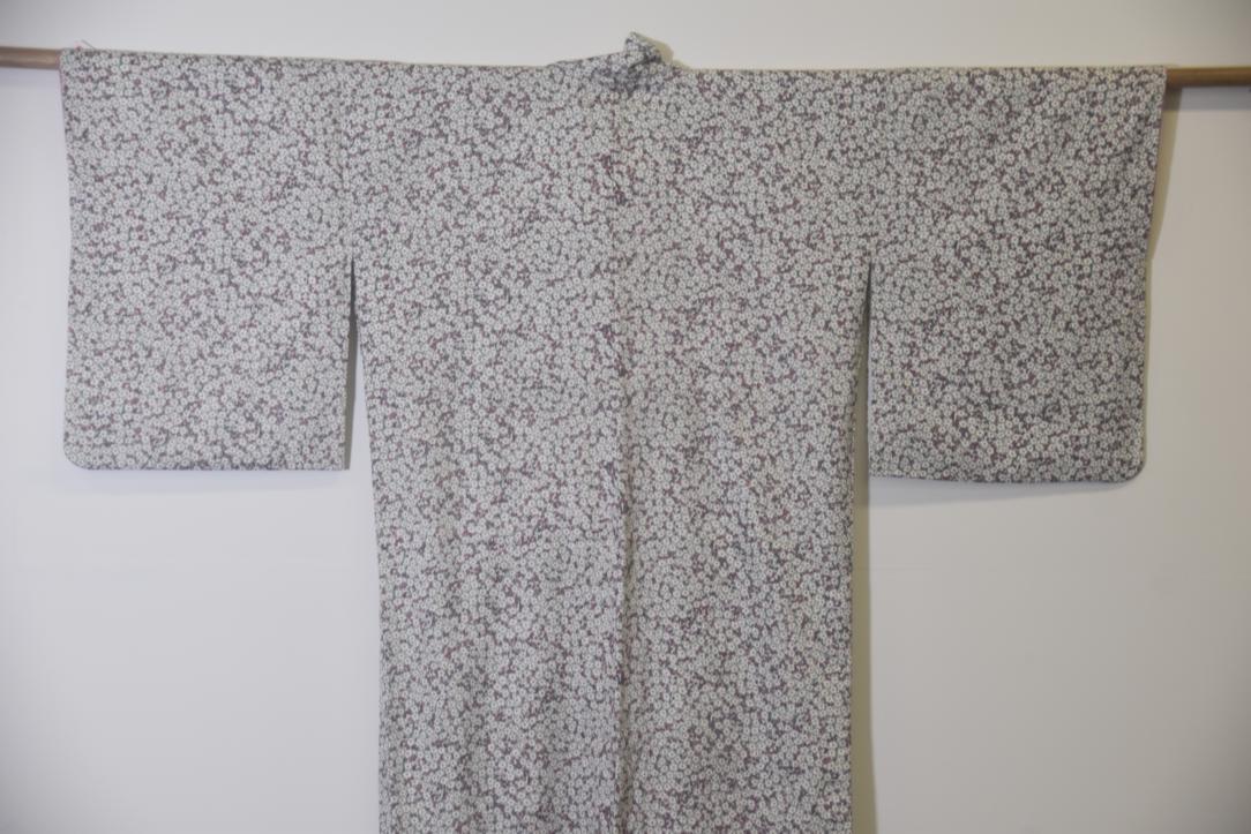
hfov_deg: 21.9
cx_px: 626
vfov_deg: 14.7
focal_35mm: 93
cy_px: 417
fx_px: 3232
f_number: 5
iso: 400
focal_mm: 62
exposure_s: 1/60
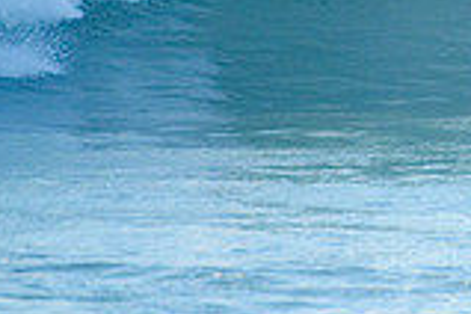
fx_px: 23901
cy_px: -141
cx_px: 726
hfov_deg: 1.1
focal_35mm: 1827
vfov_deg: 0.8
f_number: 5.6
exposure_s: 1/1600
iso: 450
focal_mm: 500
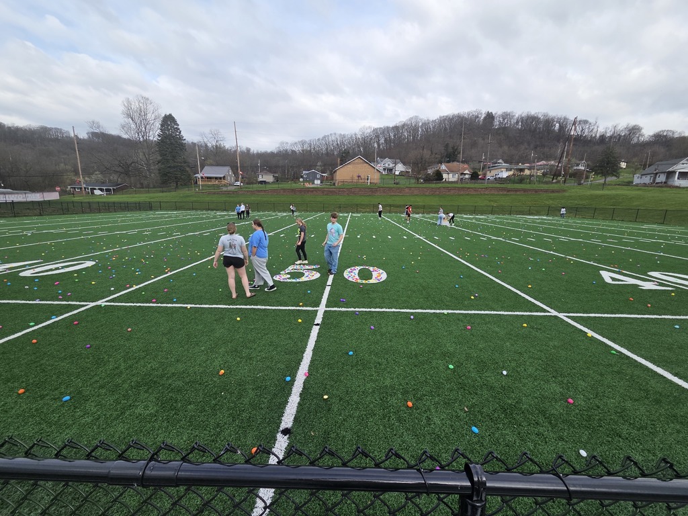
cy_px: 258
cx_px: 344
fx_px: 258
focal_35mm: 13
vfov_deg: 89.9
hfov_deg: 106.2
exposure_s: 1/1041
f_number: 2.2
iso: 50
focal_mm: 2.2
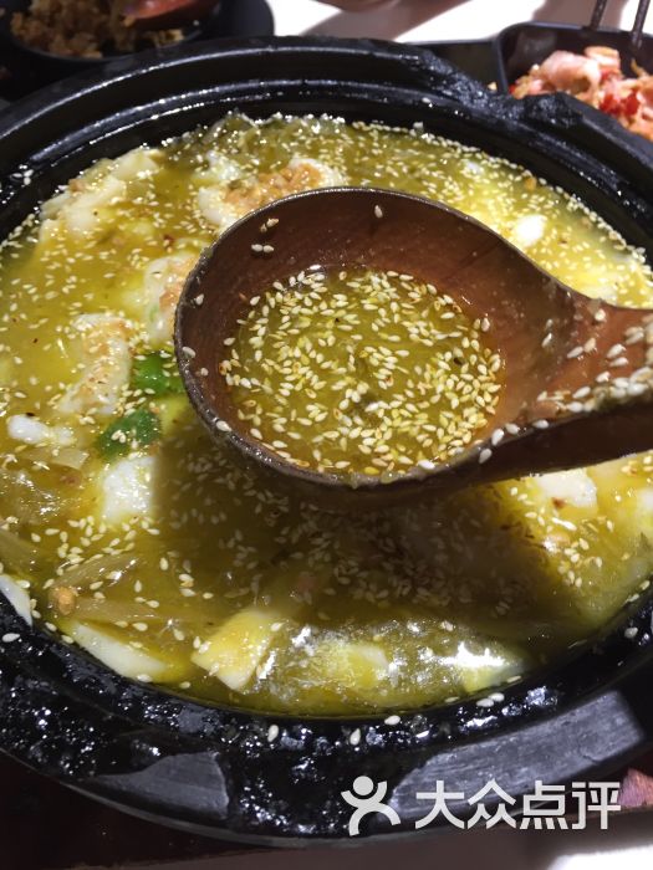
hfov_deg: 48.2
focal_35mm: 29
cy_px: 435
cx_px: 326
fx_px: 729
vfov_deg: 61.7
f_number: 2.2
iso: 80
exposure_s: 1/33
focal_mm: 4.15
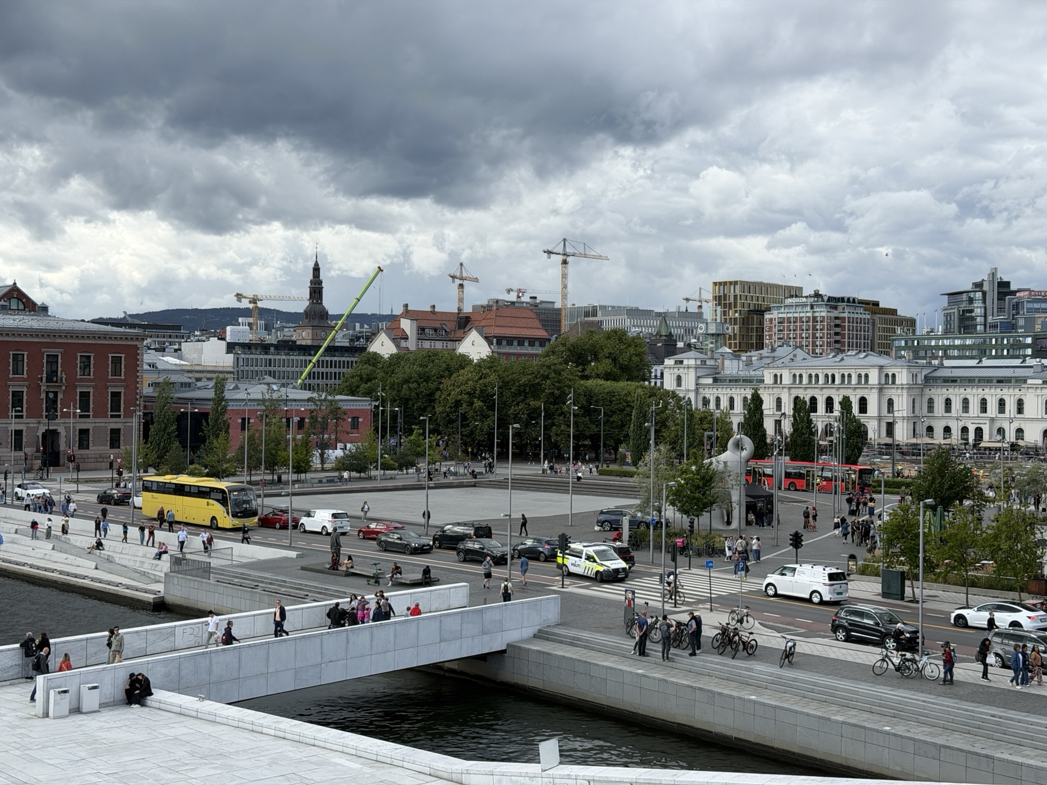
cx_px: 524
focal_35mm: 48
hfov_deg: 39.7
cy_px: 392
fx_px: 1452
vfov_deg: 30.3
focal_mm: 6.76
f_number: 1.78
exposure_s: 1/2342
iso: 64
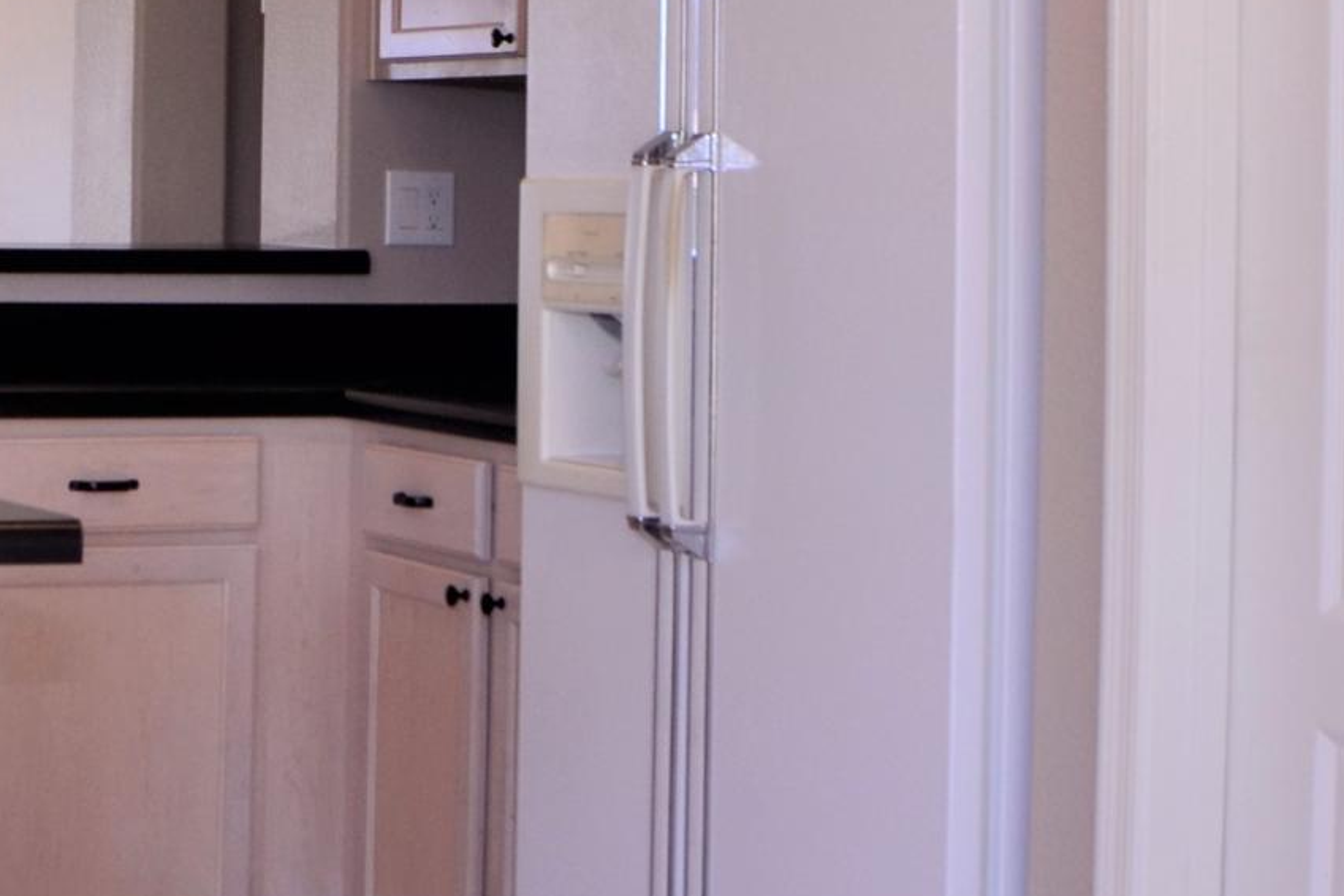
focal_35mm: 127
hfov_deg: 15.7
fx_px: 4741
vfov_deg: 10.7
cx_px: -147
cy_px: 61
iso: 200
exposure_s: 1/30
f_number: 6.3
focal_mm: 24
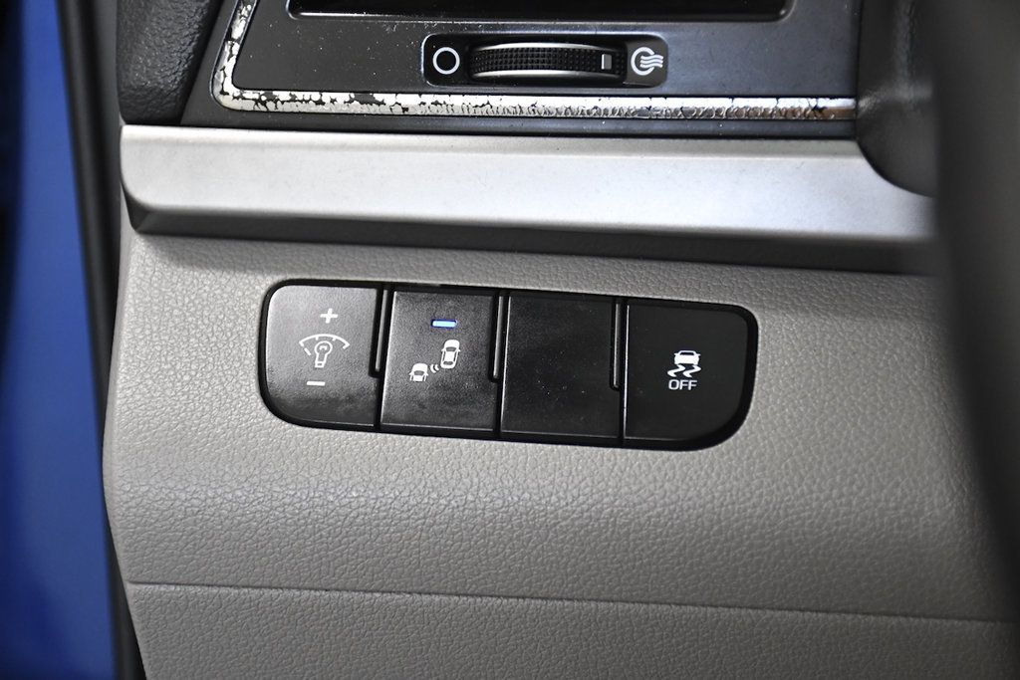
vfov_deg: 15.2
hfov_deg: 22.6
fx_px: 2550
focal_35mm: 90
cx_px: 510
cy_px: 340
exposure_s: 1/500
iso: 2500
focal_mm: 60
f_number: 5
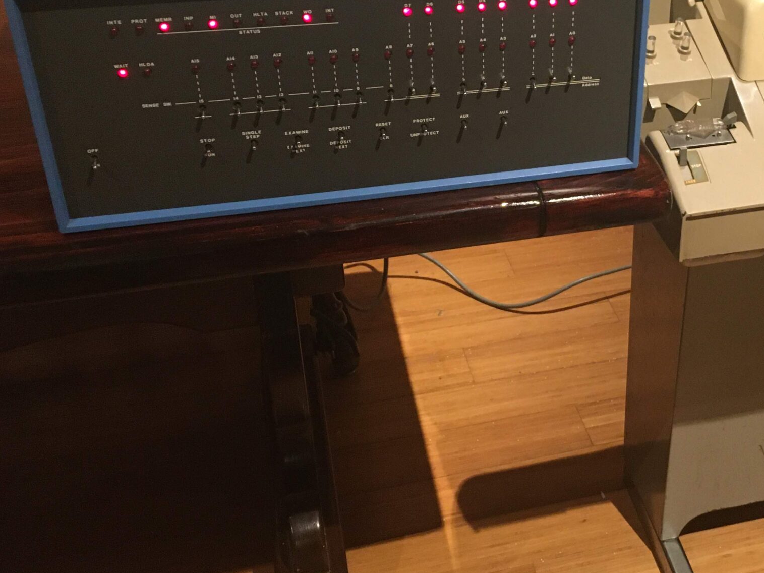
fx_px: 1081
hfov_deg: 37.6
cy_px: 200
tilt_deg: -29.5
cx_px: 605
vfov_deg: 29.5
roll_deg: +0.1
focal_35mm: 49
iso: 200
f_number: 2.2
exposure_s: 1/20
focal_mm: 4.15
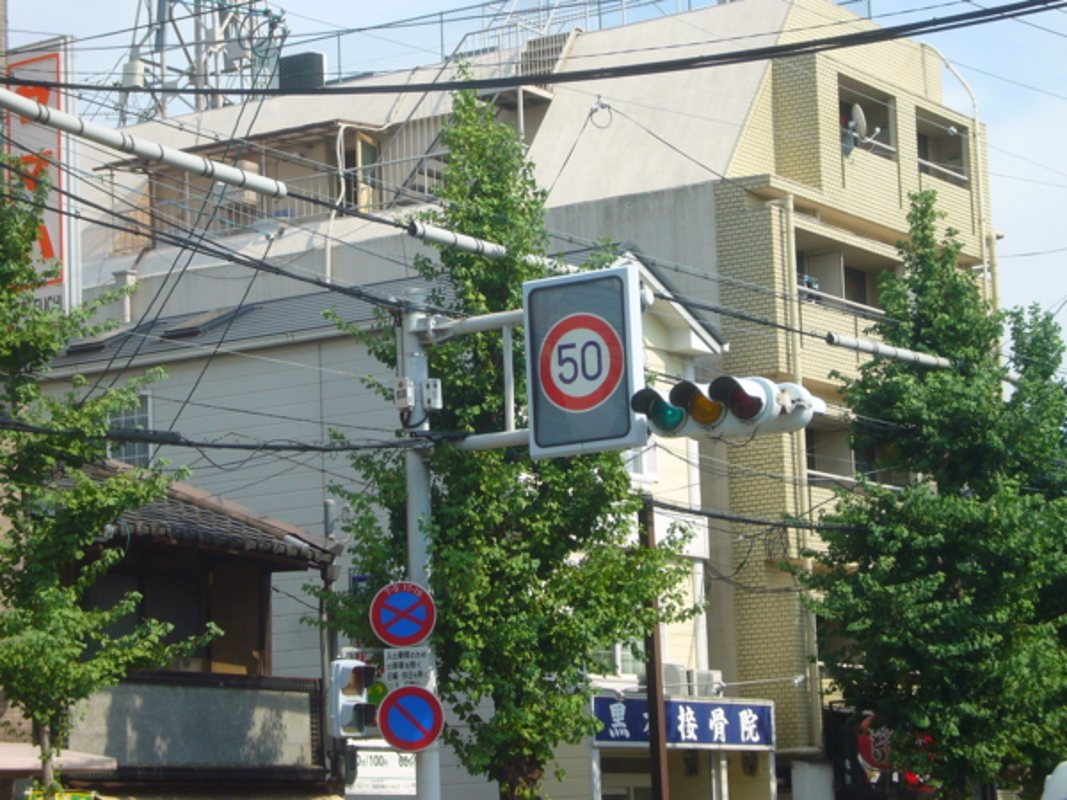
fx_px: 3144
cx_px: 534
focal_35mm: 102
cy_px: 400
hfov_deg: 19.3
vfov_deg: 14.5
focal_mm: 16.8
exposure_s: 1/320
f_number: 5.6
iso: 80
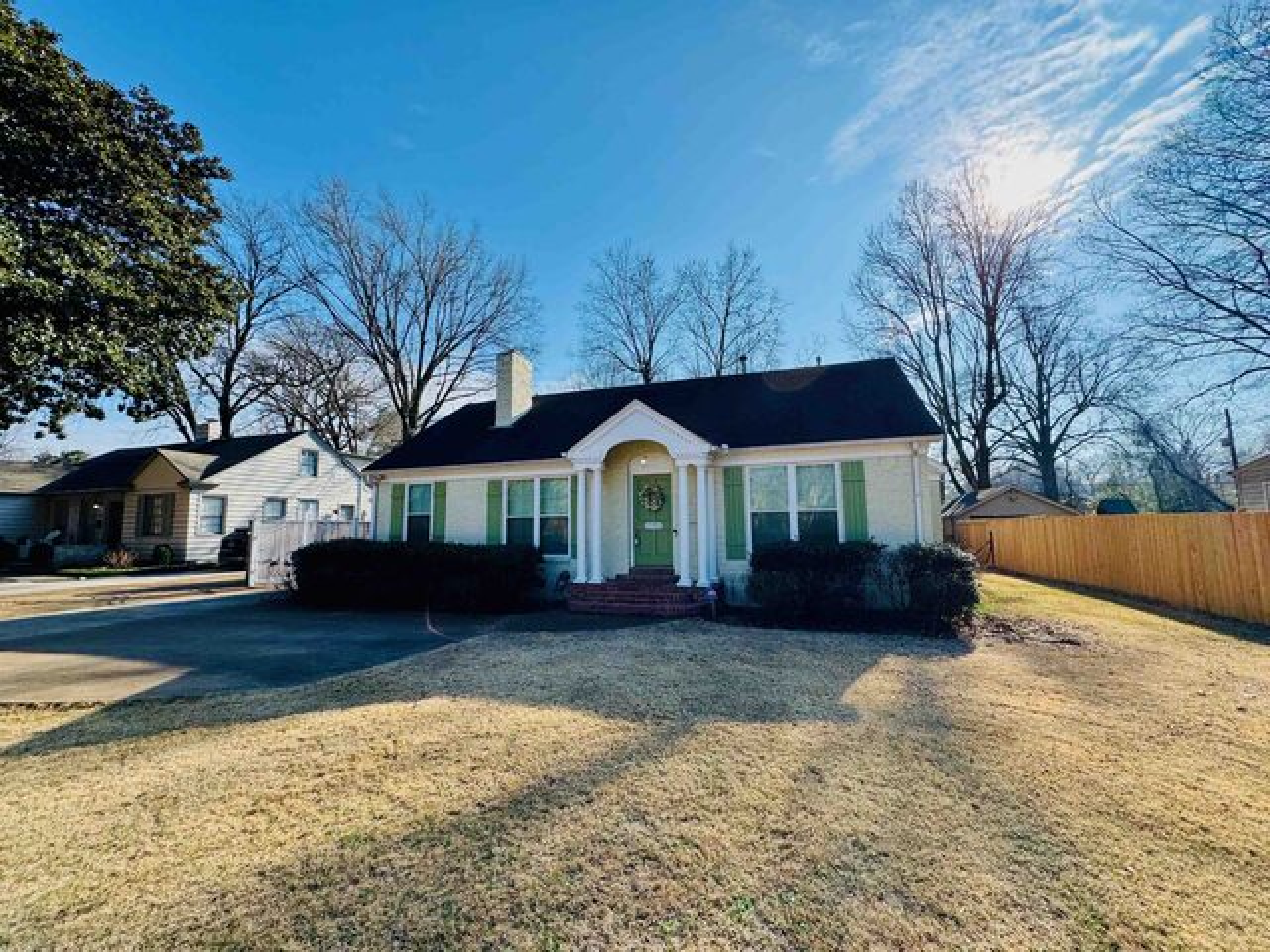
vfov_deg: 85.7
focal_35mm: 14
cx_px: 635
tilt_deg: +5.4
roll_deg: +0.7
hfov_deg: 102.1
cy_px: 476
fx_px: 514
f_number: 2.2
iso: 50
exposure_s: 1/1078
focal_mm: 2.22
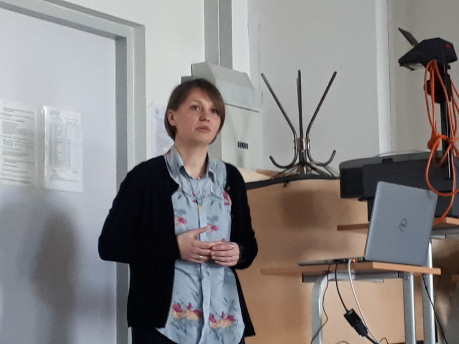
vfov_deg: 51.4
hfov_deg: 65.3
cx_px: 230
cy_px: 172
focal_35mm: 27
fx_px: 358
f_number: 1.9
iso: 200
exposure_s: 1/20
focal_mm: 3.6
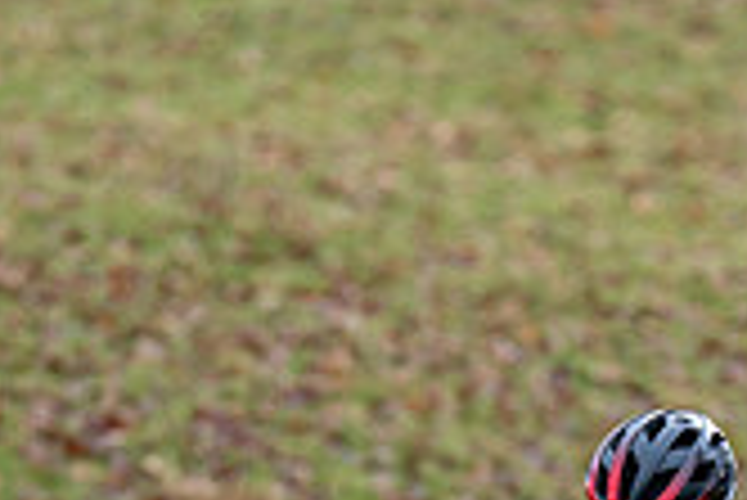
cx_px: 531
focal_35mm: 698
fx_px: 14496
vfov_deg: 2.0
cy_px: 777
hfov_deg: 3.0
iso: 1250
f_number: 3.2
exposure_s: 1/1000
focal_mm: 200
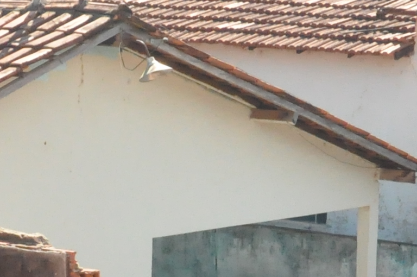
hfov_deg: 11.7
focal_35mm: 176
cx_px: 123
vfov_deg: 7.7
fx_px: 2034
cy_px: 314
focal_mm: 21
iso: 2000
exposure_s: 1/500
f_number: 22
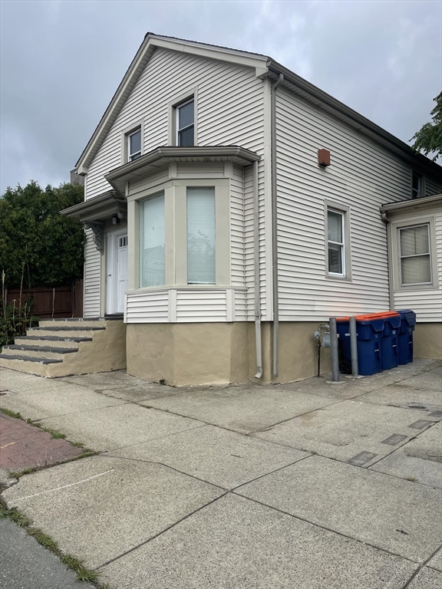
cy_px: 294
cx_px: 221
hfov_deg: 53.1
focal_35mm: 26
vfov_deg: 67.3
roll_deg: +1.4
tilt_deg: +4.2
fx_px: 443
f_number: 1.6
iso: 32
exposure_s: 1/4000
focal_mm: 4.2
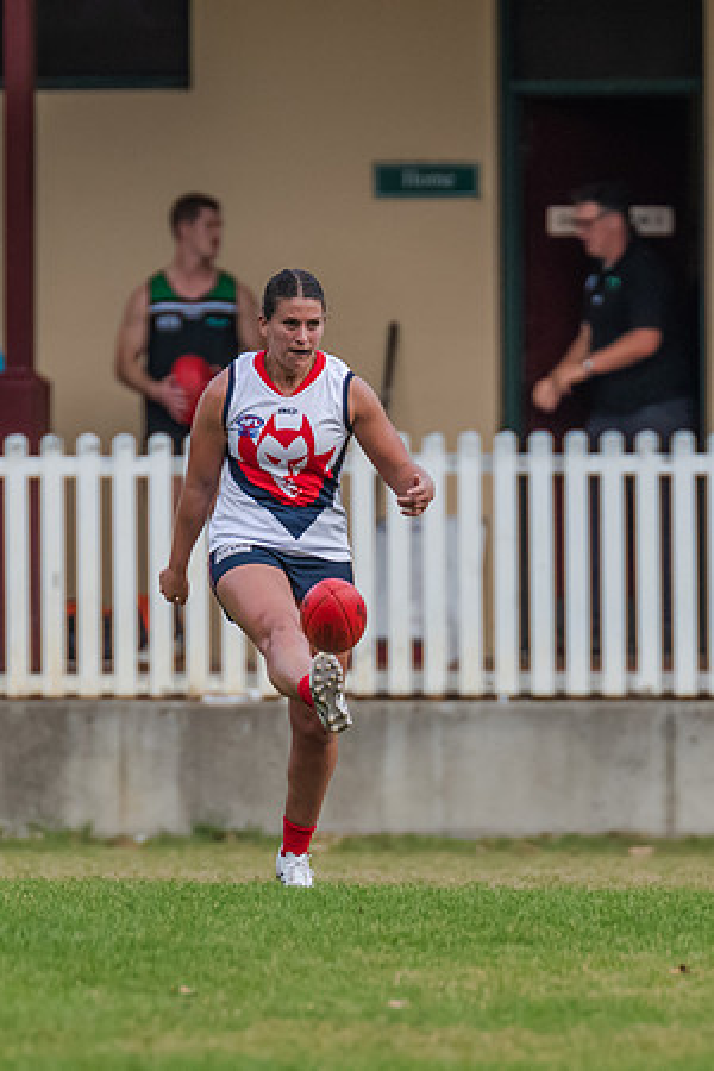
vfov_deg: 1.9
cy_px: 554
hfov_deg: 1.3
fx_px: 32547
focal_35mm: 1094
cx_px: 319
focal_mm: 420
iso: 800
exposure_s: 1/1600
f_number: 5
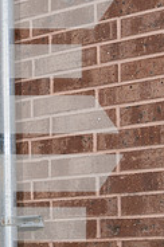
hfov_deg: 10.0
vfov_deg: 17.0
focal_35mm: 119
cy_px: 227
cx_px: -236
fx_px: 816
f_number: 8
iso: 100
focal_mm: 35
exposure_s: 1/125
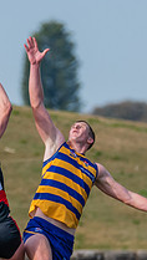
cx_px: 93
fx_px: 11270
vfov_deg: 1.3
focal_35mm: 1631
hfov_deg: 0.7
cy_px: 255
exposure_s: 1/1600
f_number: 6.3
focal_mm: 400
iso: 500
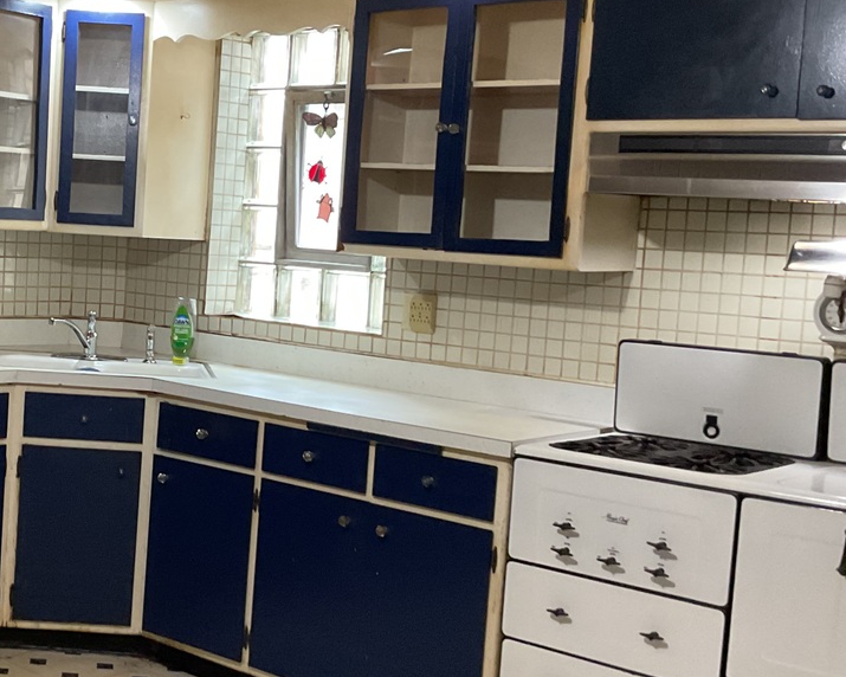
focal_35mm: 57
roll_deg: -4.4
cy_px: 360
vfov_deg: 26.7
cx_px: 142
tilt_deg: -4.3
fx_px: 1427
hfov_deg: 31.9
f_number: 1.8
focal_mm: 3
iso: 200
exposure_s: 1/40
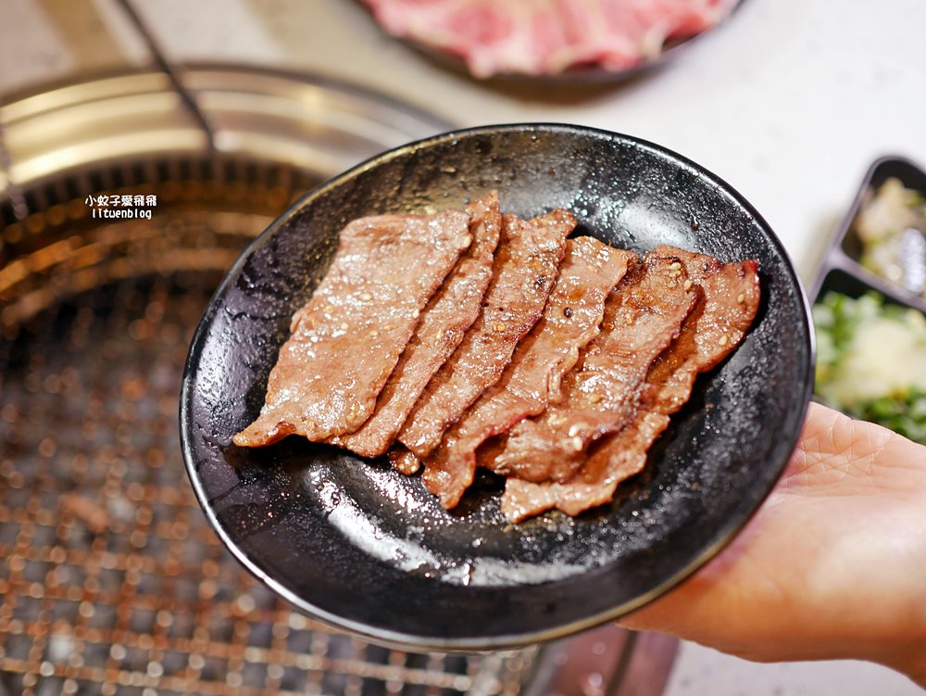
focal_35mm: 50
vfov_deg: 29.1
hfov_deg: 38.2
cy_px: 348
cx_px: 463
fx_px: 1338
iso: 200
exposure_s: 1/80
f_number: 1.8
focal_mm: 25
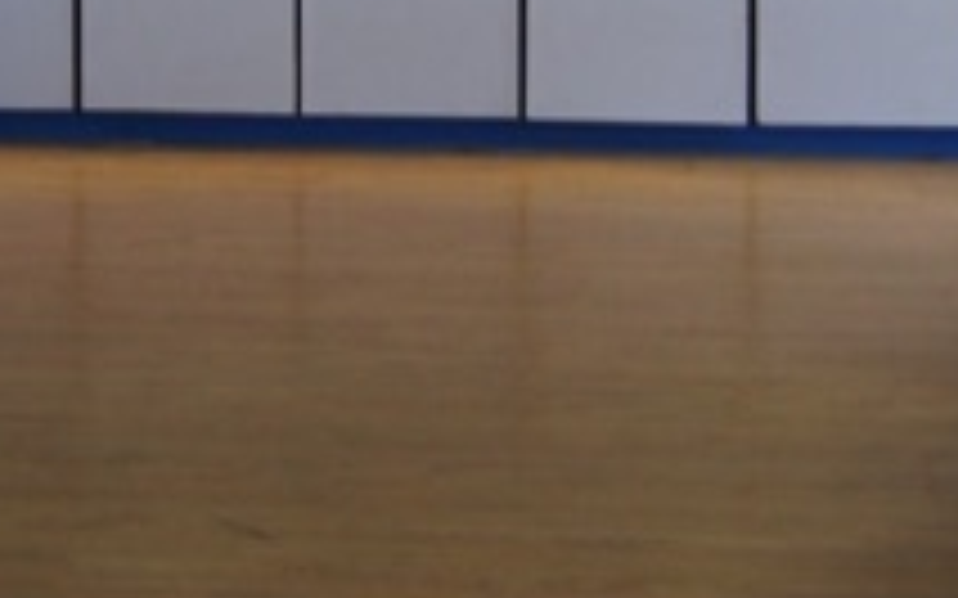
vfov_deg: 10.0
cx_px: 211
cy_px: -360
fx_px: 3289
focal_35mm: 126
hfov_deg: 16.5
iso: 400
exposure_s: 1/40
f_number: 4
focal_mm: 22
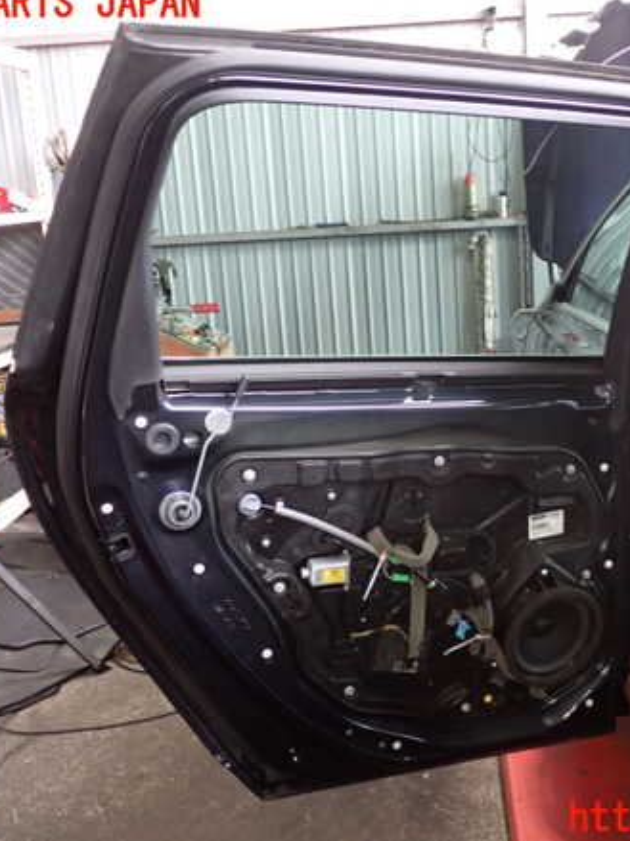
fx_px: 995
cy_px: 412
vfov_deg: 45.8
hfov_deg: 34.7
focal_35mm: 41
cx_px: 427
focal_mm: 5.4
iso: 320
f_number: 2.3
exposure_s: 1/30
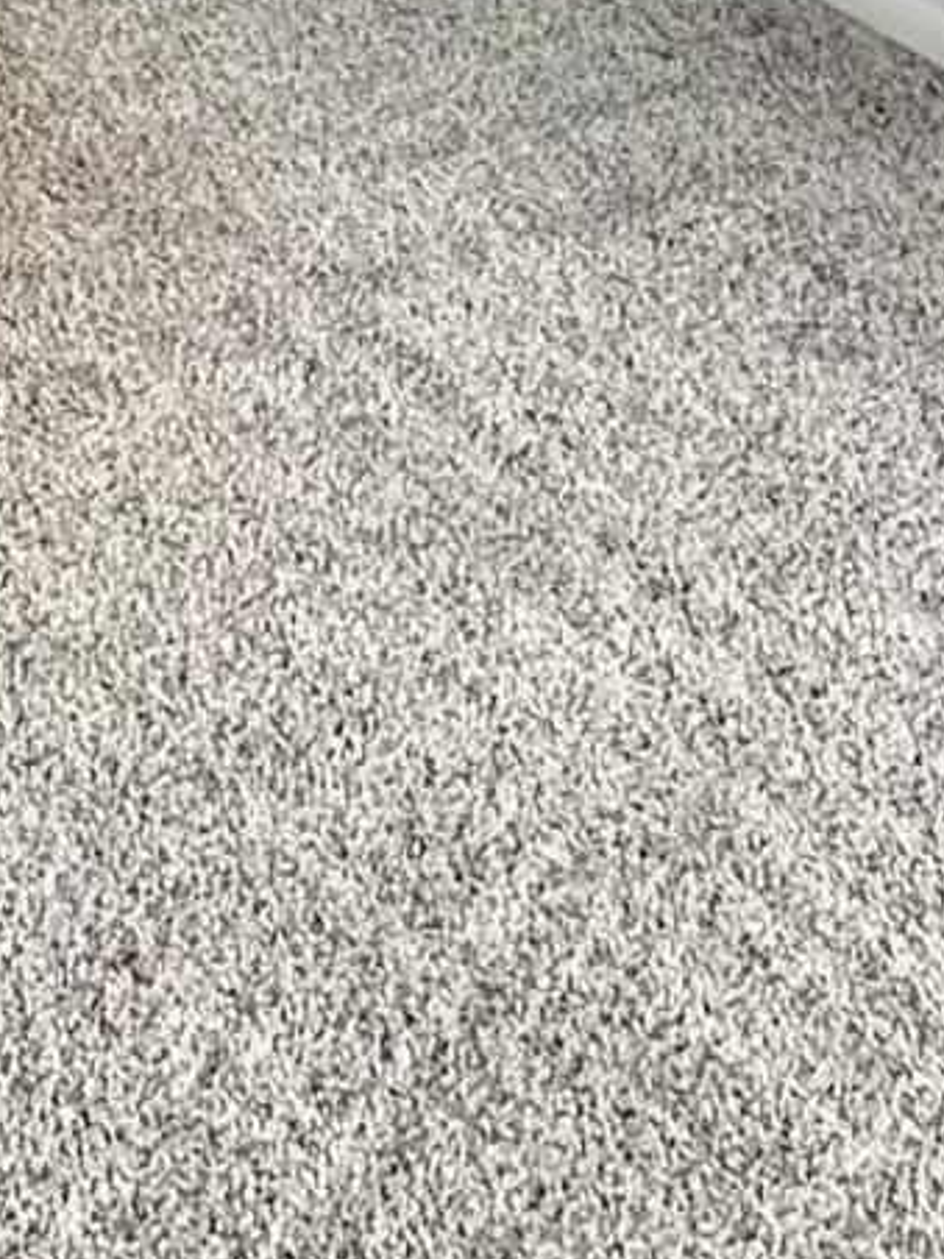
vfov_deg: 16.0
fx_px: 3382
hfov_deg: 15.6
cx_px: -6
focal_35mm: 93
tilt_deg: -3.4
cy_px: -1315
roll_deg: -1.3
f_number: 2.2
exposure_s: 1/120
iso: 100
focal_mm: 2.22
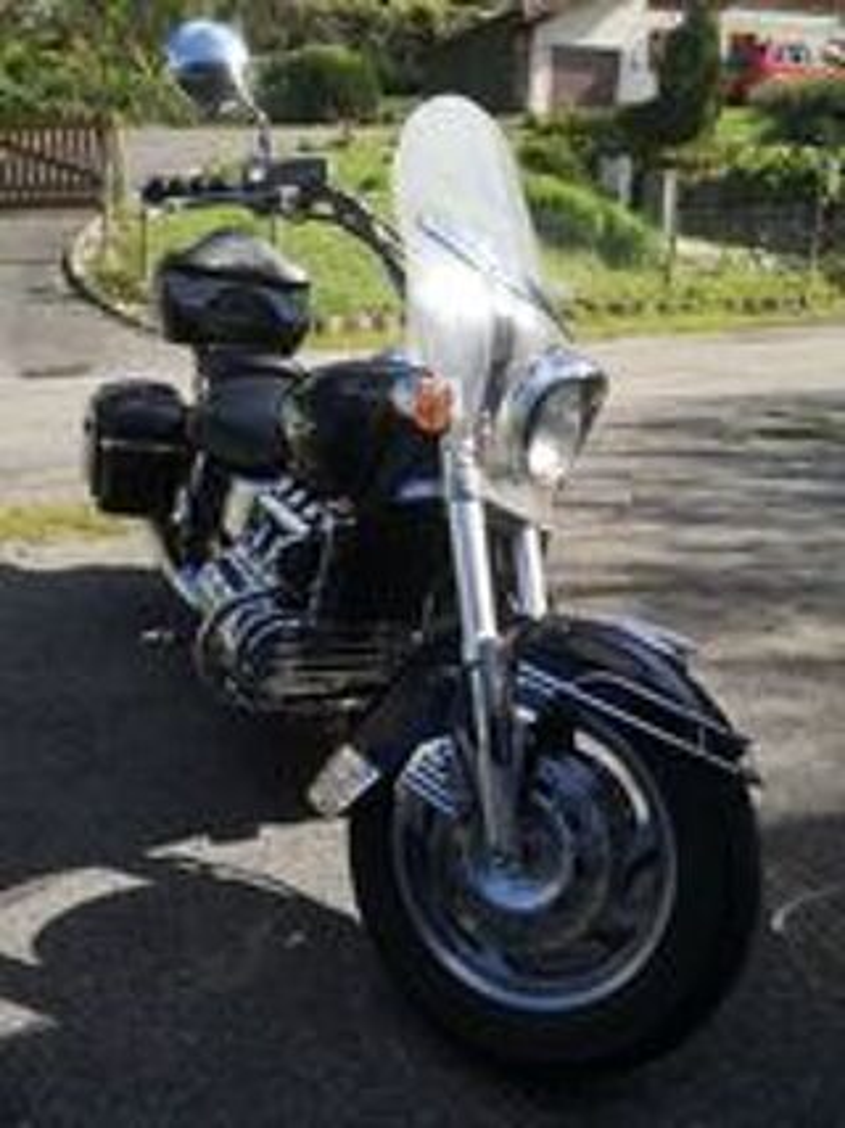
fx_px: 879
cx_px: 422
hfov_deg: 51.3
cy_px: 564
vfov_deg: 65.3
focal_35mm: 27
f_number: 1.8
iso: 50
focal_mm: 5.58
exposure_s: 1/1271
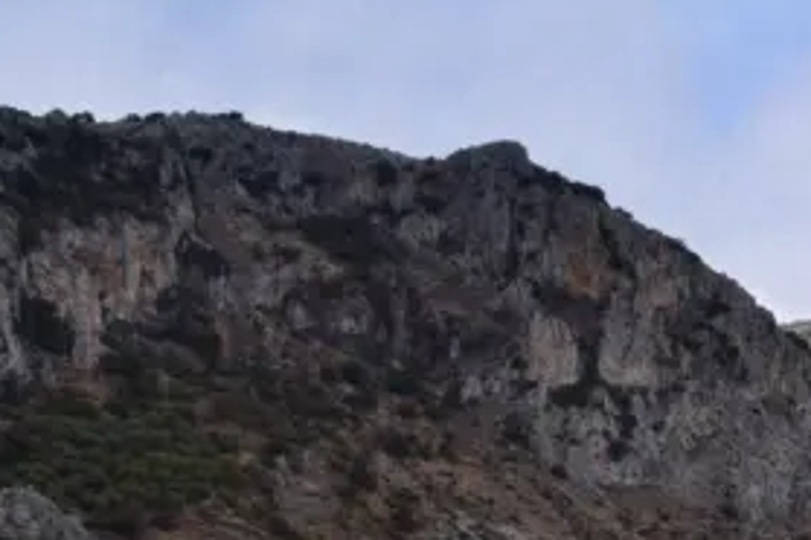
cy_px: 787
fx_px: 2613
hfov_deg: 16.9
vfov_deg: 11.4
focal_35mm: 116
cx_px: 977
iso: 320
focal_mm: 24
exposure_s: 1/500
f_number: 11
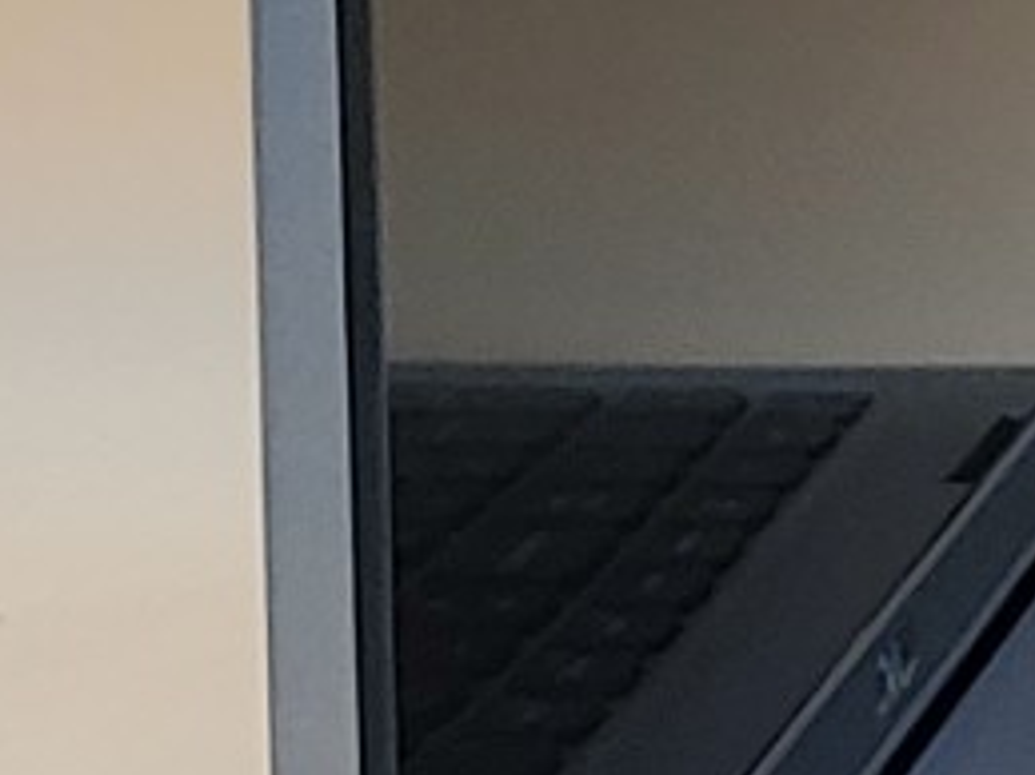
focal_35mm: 245
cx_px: 2186
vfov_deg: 6.0
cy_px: -220
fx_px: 7322
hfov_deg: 7.7
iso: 50
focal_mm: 4.36
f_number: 1.8
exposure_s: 1/90
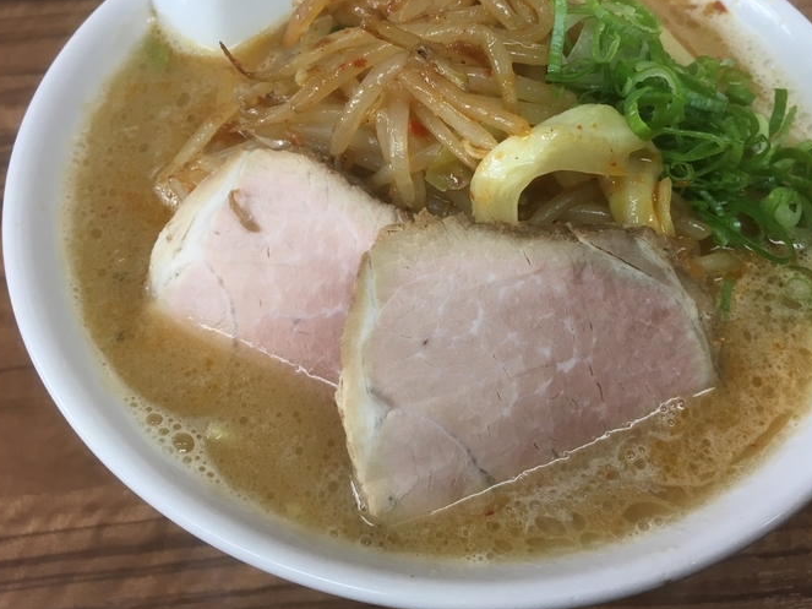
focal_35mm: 35
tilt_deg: -56.4
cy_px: 255
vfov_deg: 40.6
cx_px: 436
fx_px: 821
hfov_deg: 52.6
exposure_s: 1/30
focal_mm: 4.15
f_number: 2.2
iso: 32
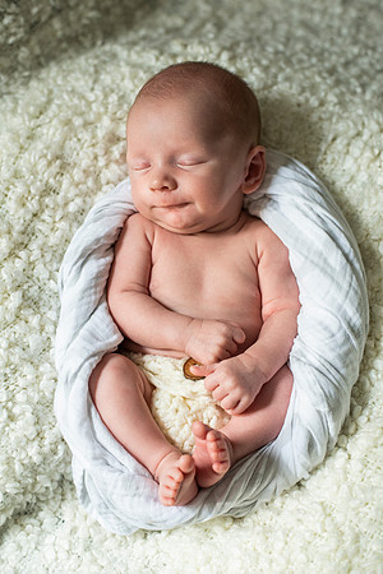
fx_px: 798
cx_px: 192
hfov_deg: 27.0
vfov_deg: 39.6
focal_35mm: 50
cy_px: 287
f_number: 3.2
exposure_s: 1/800
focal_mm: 50
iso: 1000
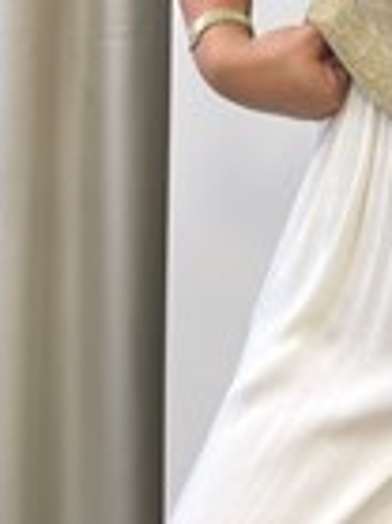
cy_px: -172
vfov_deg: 19.5
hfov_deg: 15.2
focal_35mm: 92
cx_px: 520
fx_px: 1391
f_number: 1.78
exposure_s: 1/119
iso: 100
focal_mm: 6.76
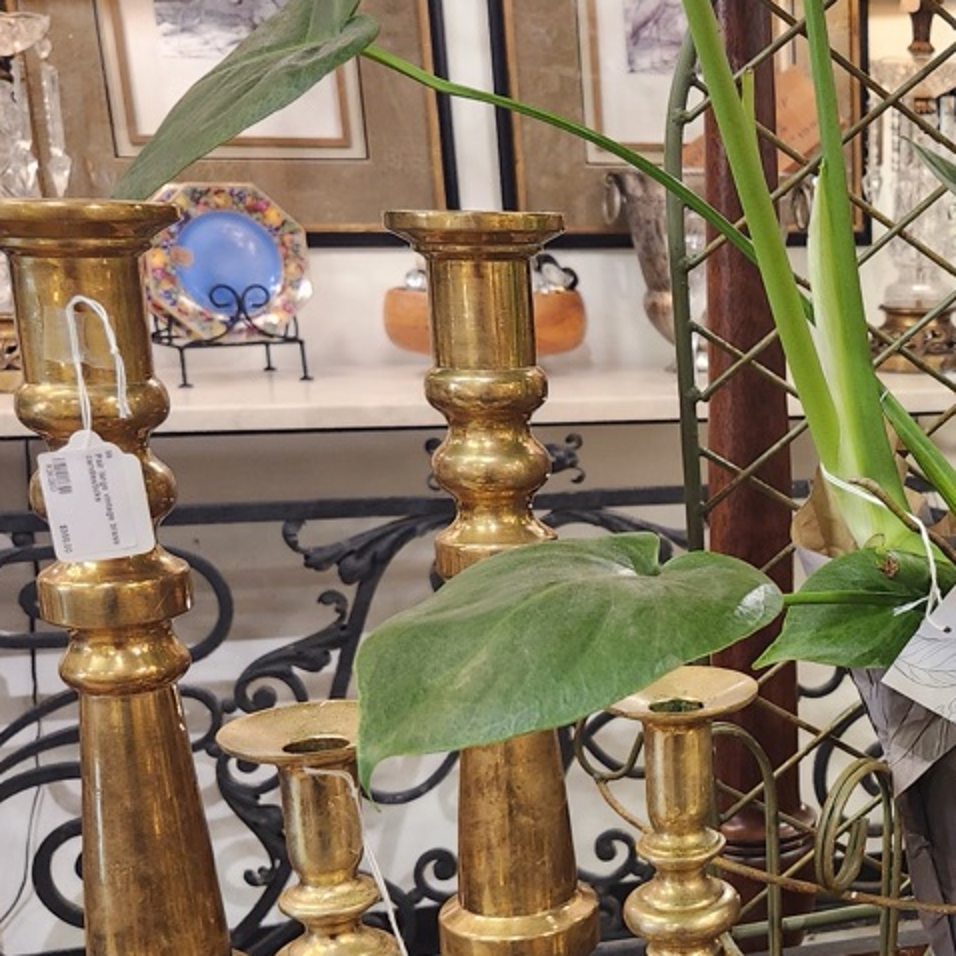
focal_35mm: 51
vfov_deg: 33.0
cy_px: 674
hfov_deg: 30.8
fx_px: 1594
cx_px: 970
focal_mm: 5.4
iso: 500
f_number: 1.8
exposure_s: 1/120
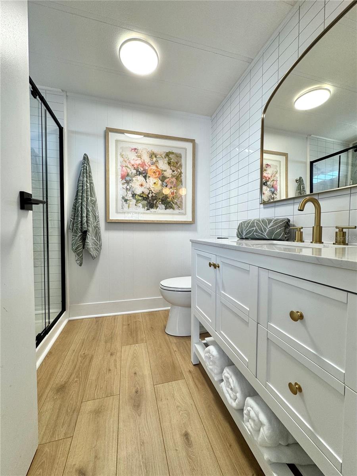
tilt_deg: -2.3
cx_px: 178
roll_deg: -0.8
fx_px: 193
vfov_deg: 102.1
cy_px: 238
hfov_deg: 85.7
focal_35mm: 14
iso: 64
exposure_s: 1/120
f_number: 2.2
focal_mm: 2.22
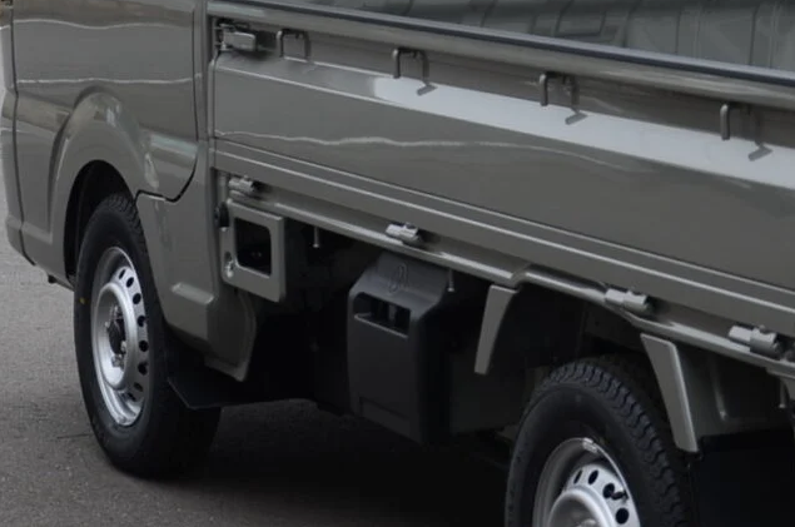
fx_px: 2998
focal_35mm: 136
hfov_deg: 14.9
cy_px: 66
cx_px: 720
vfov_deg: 10.0
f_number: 4.5
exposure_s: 1/125
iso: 100
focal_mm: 30
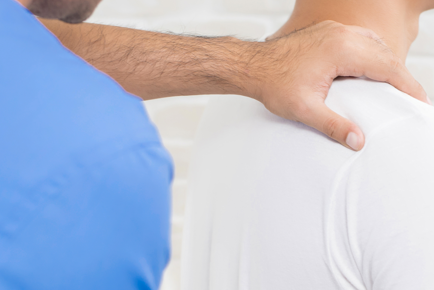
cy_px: 265
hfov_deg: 15.9
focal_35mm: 129
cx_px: 273
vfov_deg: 10.6
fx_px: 1556
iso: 320
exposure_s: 1/125
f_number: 4
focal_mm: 50
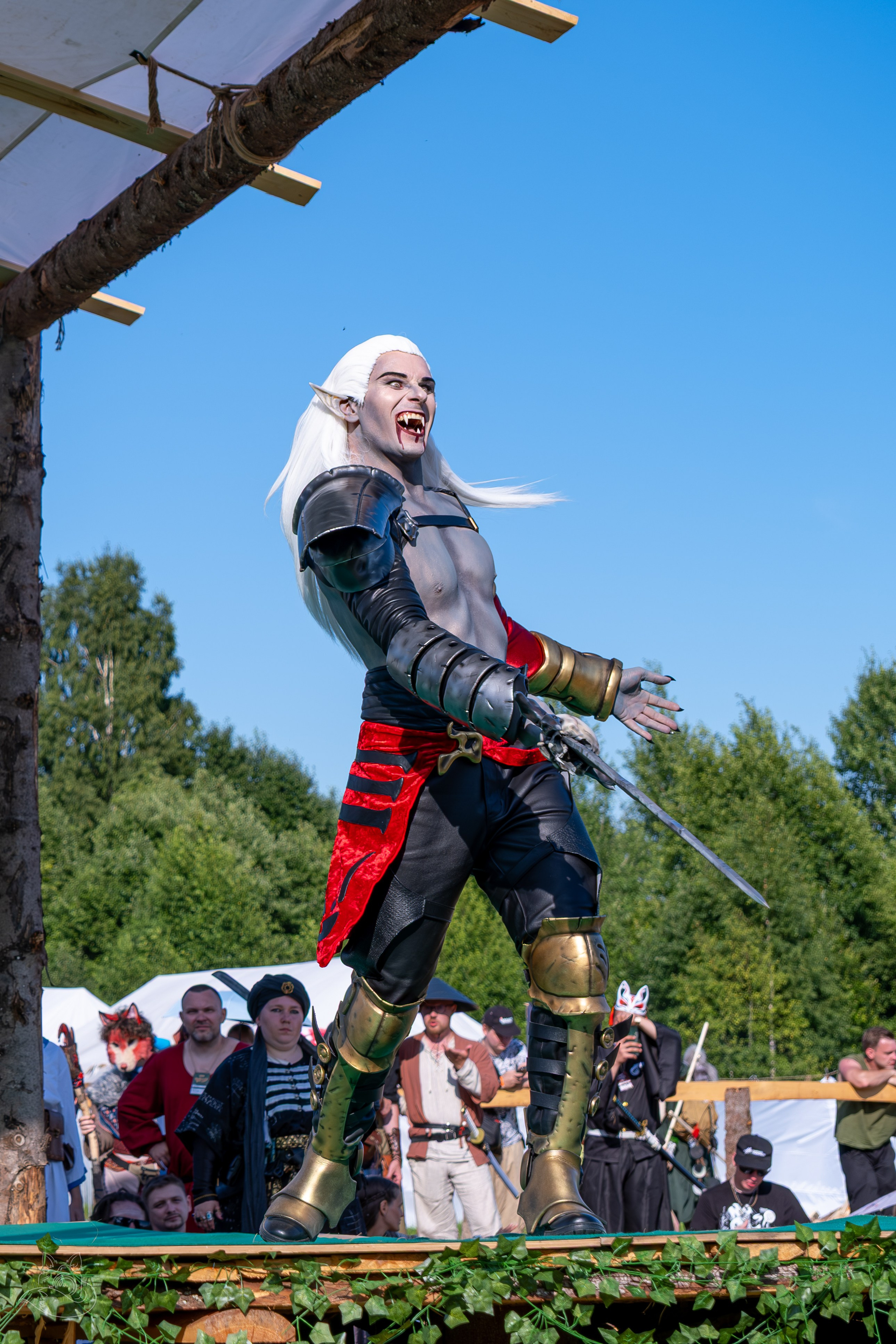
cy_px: 621
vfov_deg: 22.9
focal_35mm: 89
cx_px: -135
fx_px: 3313
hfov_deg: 15.0
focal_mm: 36.5
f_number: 4
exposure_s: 1/1250
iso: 160
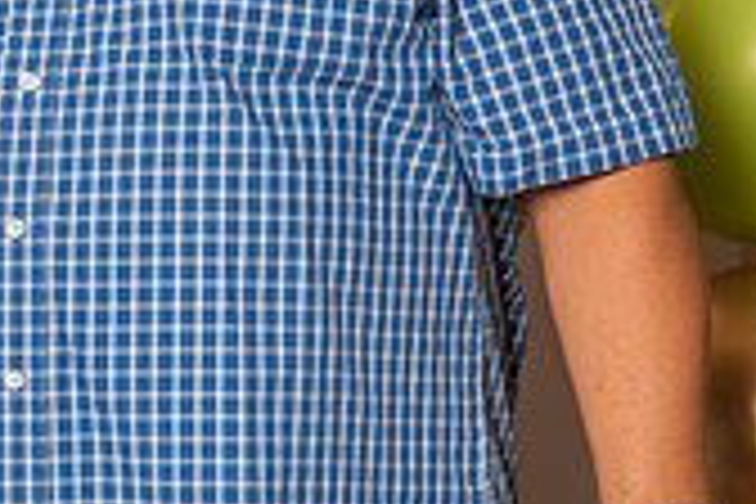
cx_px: -383
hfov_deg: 8.8
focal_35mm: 228
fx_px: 4788
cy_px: 47
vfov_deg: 6.0
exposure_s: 1/200
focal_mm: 56
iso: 200
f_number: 4
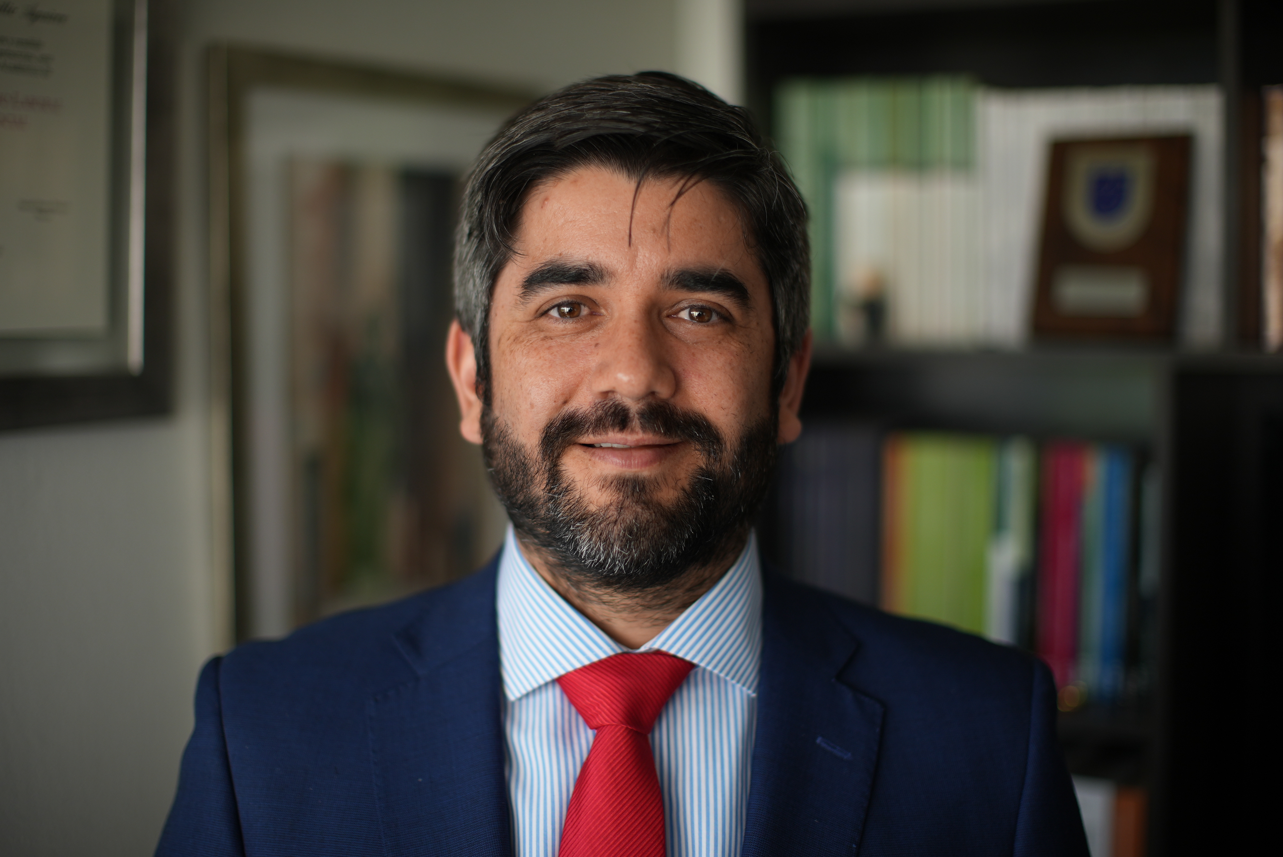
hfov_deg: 39.6
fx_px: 1783
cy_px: 428
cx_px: 642
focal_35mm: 50
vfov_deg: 27.0
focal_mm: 50
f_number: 1.4
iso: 250
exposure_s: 1/160
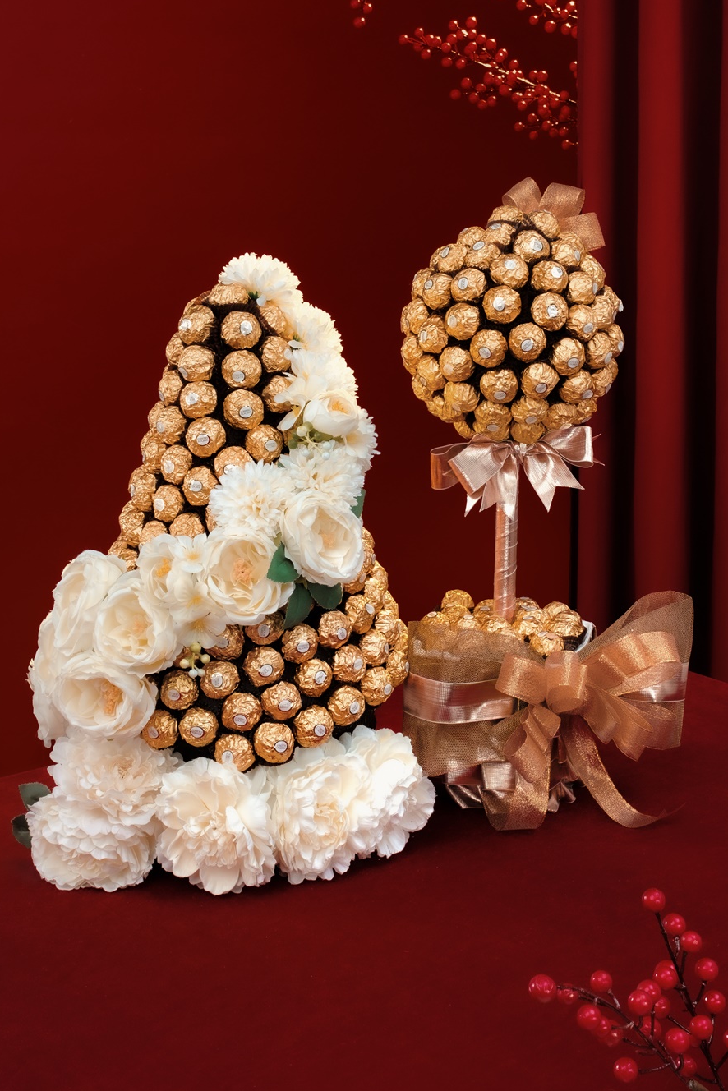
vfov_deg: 37.5
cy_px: 481
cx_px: 414
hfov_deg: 25.5
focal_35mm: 53
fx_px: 1607
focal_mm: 29.2
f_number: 11
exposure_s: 1/160
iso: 320
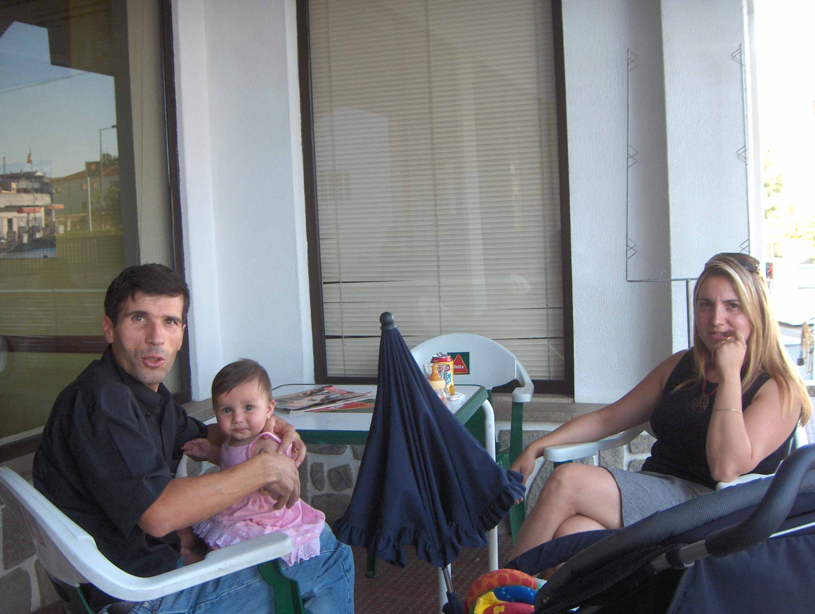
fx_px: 920
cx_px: 408
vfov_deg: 36.9
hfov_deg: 47.8
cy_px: 307
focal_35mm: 39
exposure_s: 1/113
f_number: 2.8
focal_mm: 8
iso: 112
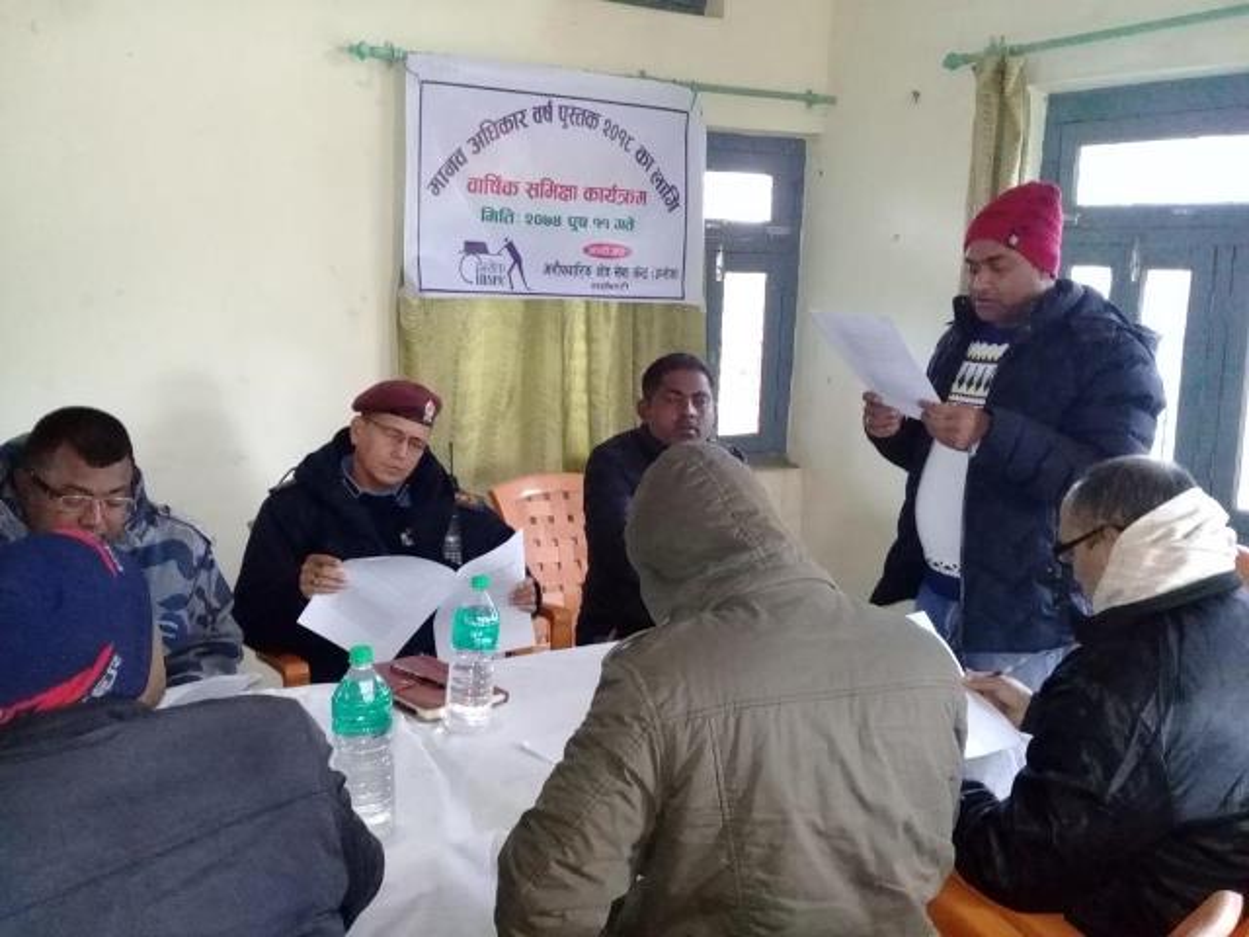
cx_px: 624
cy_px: 468
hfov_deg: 58.4
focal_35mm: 31
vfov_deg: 45.4
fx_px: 1119
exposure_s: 1/17
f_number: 2.2
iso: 640
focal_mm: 3.3
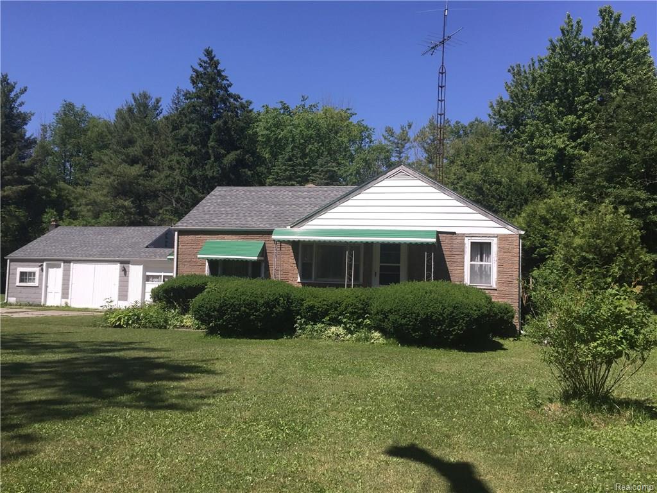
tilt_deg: +3.9
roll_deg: -2.1
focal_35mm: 29
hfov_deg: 61.7
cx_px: 328
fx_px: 550
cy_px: 246
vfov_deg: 48.2
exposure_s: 1/1647
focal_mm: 4.15
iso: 32
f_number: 2.2
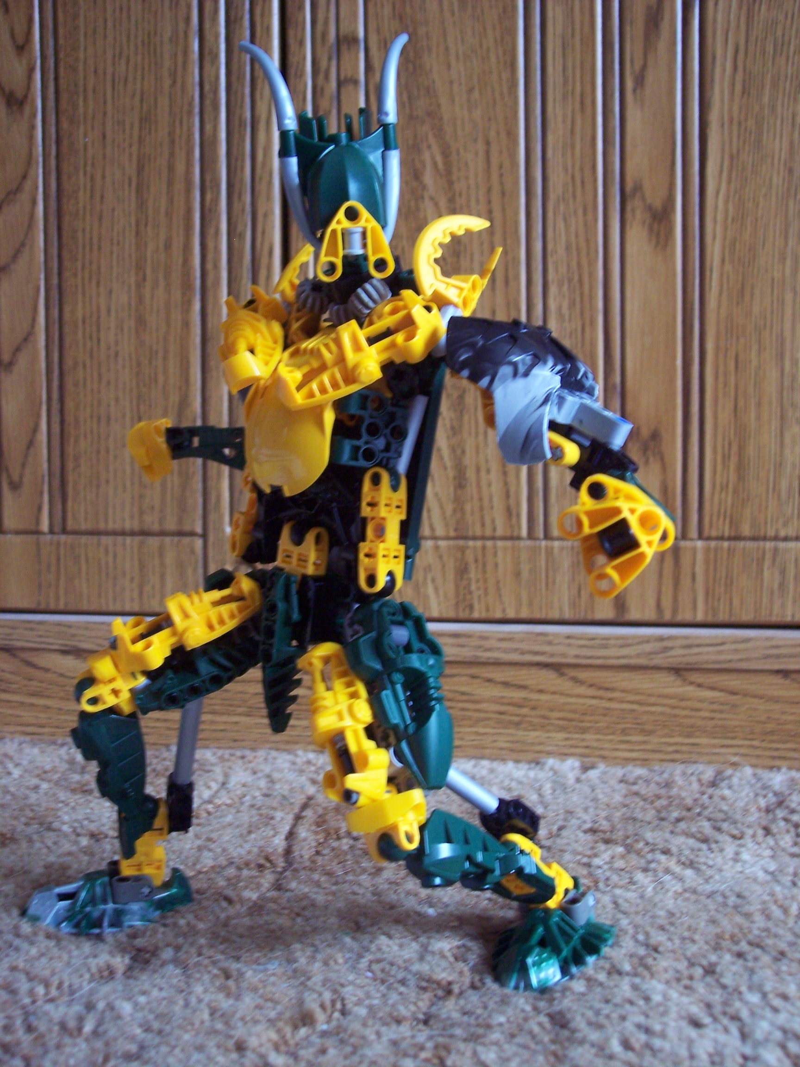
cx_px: 400
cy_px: 534
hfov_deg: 36.8
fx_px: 1202
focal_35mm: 39
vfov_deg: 47.9
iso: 200
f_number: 3.4
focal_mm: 8
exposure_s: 1/30
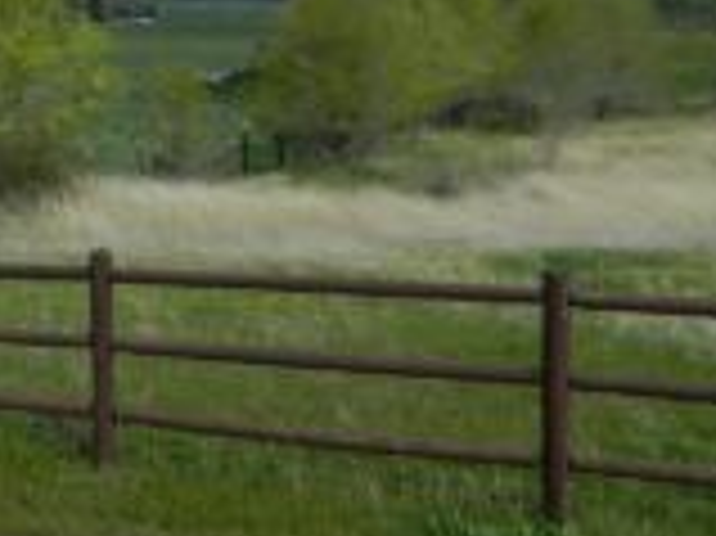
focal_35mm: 63
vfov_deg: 22.9
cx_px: -9
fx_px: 1302
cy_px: 95
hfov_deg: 28.7
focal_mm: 4.5
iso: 80
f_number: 8.7
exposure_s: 1/125
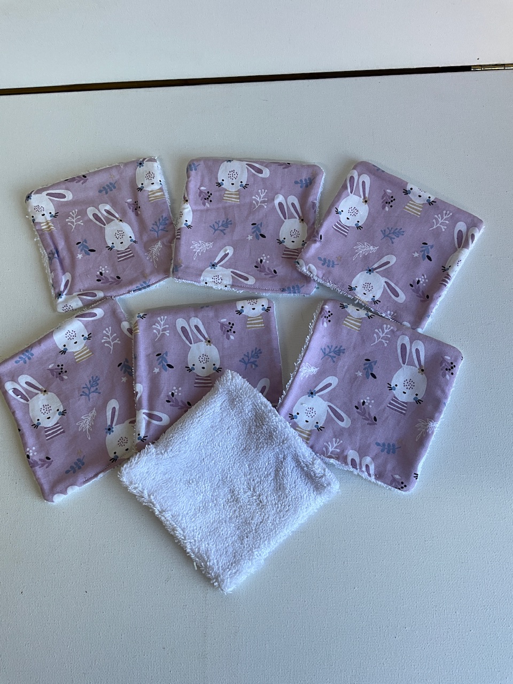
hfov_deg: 48.2
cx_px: 256
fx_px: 573
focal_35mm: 29
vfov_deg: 61.7
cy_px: 342
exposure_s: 1/100
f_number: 1.8
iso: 20
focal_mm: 3
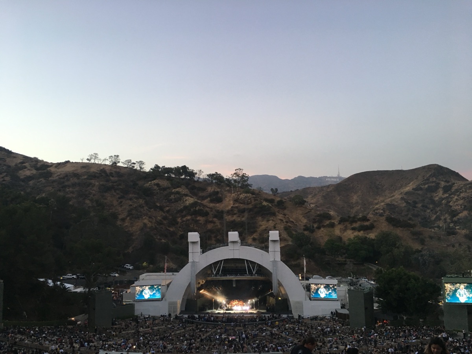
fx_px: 395
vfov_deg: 48.2
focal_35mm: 29
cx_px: 236
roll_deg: +0.1
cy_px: 177
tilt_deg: +7.4
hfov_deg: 61.7
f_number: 2.2
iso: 80
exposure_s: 1/30
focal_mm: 4.15
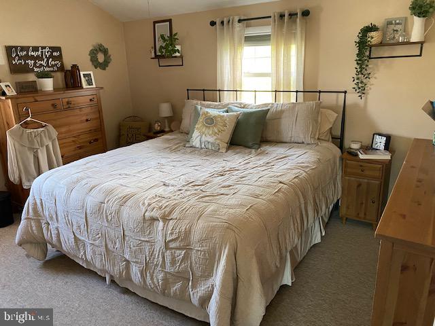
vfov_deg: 53.1
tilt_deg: -17.6
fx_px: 327
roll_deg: +1.8
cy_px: 163
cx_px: 218
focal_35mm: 26
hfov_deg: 67.3
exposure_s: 1/40
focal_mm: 4.25
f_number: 1.8
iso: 400
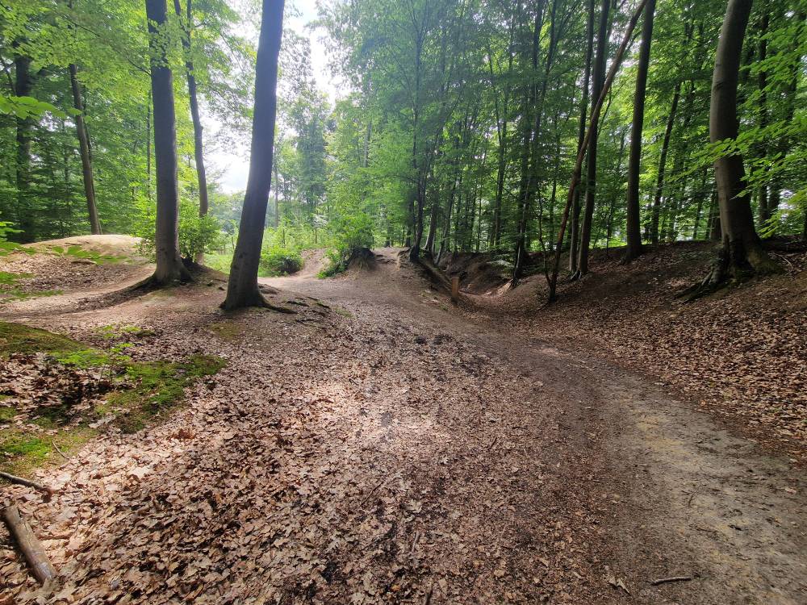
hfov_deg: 106.2
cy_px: 302
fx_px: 303
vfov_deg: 89.9
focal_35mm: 13
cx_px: 404
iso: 50
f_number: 2.2
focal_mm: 2.2
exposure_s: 1/181
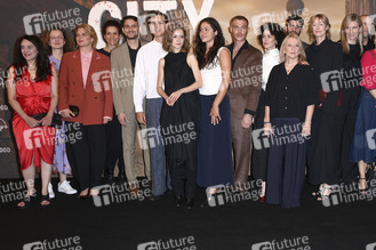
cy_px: 107
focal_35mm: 48
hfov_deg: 40.6
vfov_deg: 28.0
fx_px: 501
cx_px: 251
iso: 640
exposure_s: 1/250
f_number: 5.6
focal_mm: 35
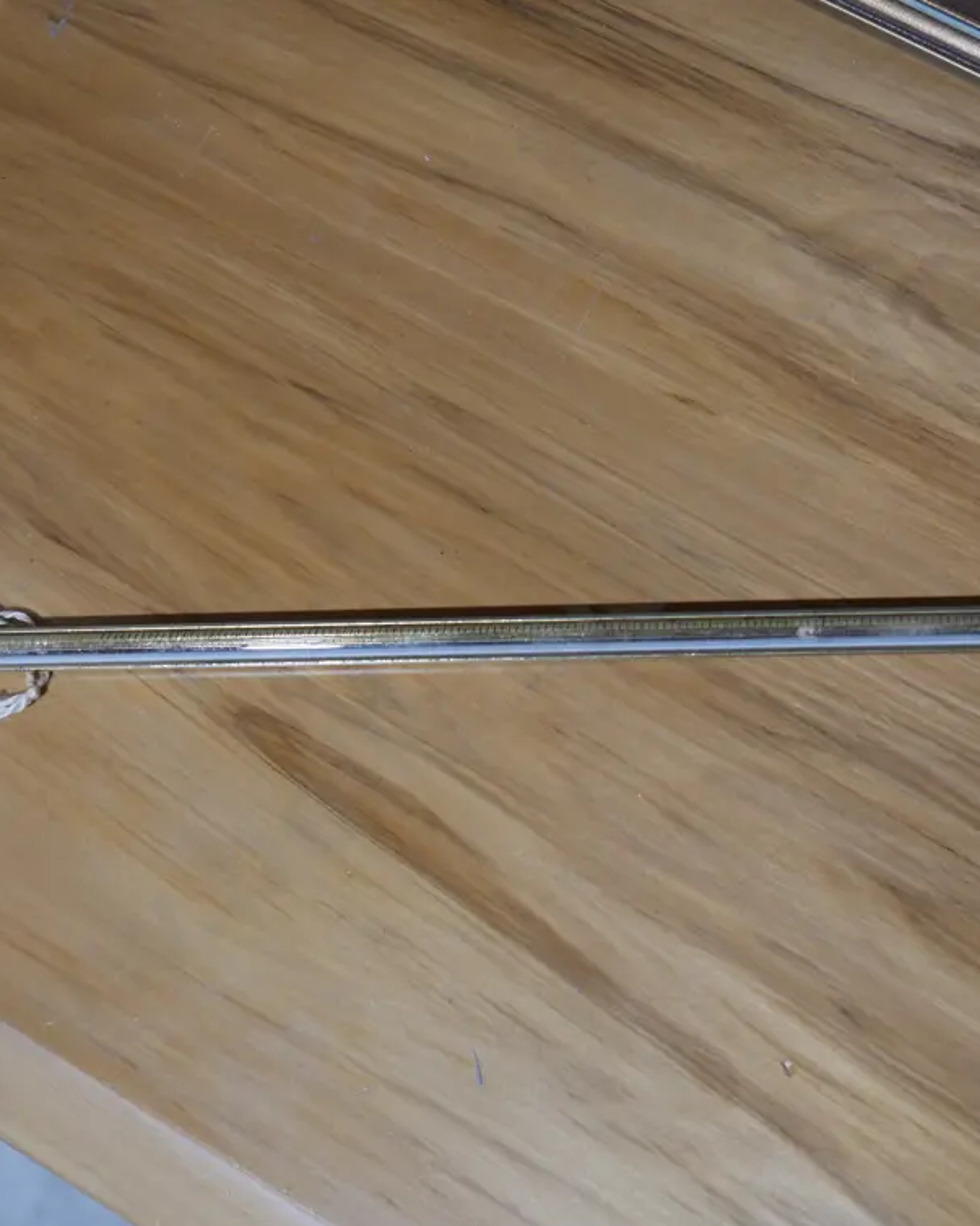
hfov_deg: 28.6
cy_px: 623
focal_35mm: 53
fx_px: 1922
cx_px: 577
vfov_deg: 35.4
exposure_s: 1/60
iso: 400
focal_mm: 20
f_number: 4.4
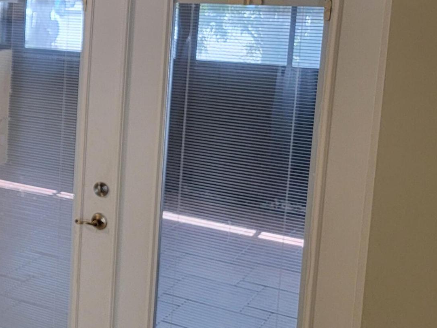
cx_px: -131
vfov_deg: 22.7
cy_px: 87
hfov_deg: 25.9
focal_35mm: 64
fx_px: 808
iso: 250
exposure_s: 1/120
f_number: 1.8
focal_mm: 6.7
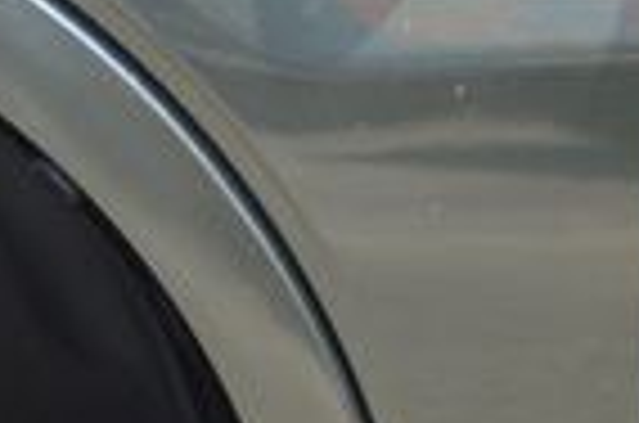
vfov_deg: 6.7
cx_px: -752
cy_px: 1024
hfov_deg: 9.8
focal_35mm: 192
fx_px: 3400
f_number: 5.6
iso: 250
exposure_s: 1/125
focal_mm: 26
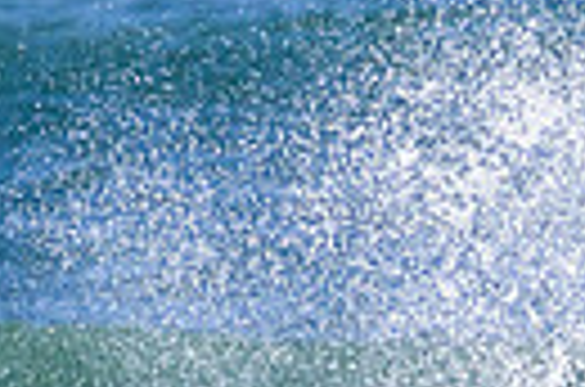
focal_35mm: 3580
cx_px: 675
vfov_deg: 0.4
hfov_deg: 0.6
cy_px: 772
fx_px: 58033
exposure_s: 1/2000
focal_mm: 800
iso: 1400
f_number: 11
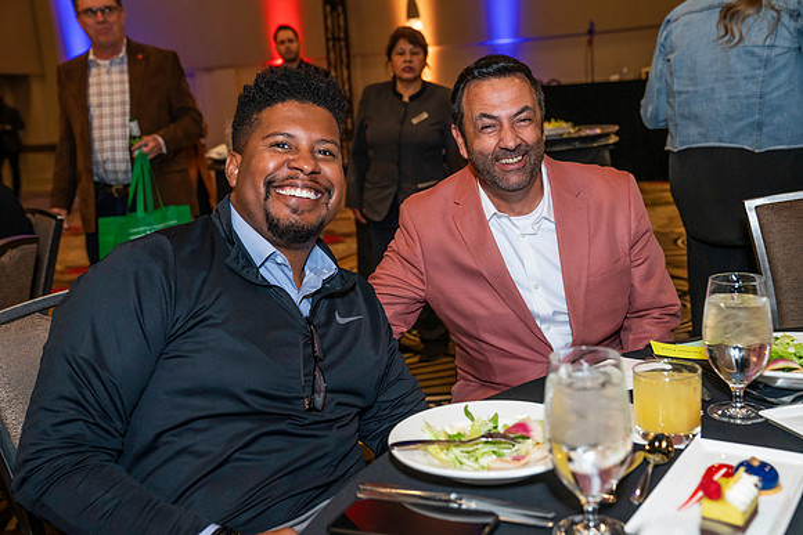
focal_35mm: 40
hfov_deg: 48.4
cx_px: 402
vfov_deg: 33.4
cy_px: 268
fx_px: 892
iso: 3200
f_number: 4
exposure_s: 1/125
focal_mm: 40
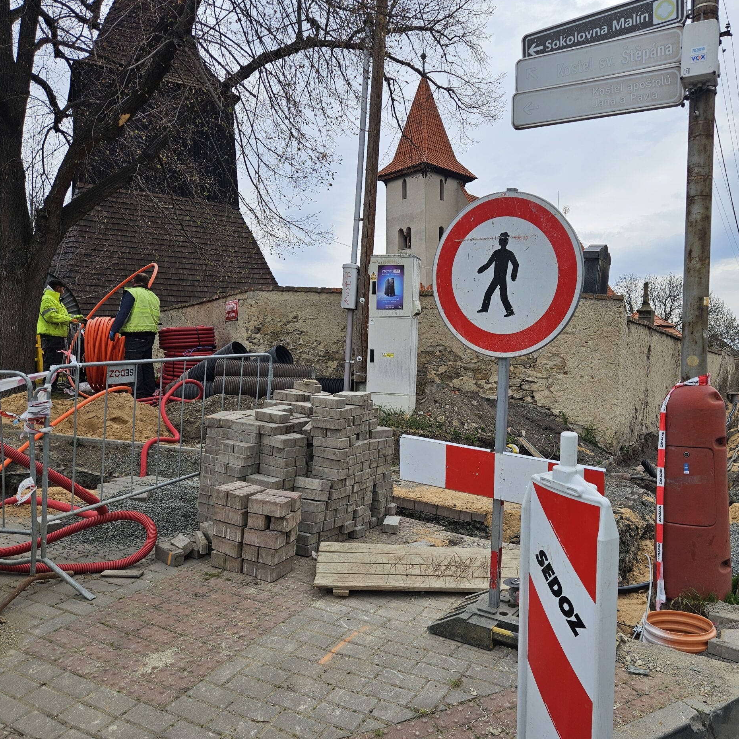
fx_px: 676
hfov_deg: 56.8
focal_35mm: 28
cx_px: 448
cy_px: 367
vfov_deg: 57.3
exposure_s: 1/622
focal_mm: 5.4
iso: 25
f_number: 1.8
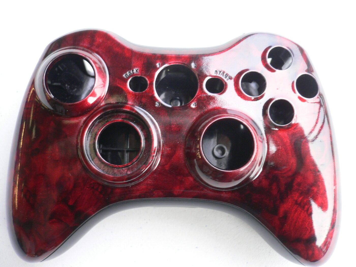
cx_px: 178
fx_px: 360
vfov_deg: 40.7
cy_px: 134
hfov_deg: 52.6
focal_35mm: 35
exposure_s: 1/15
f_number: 2.8
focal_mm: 5.8
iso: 100
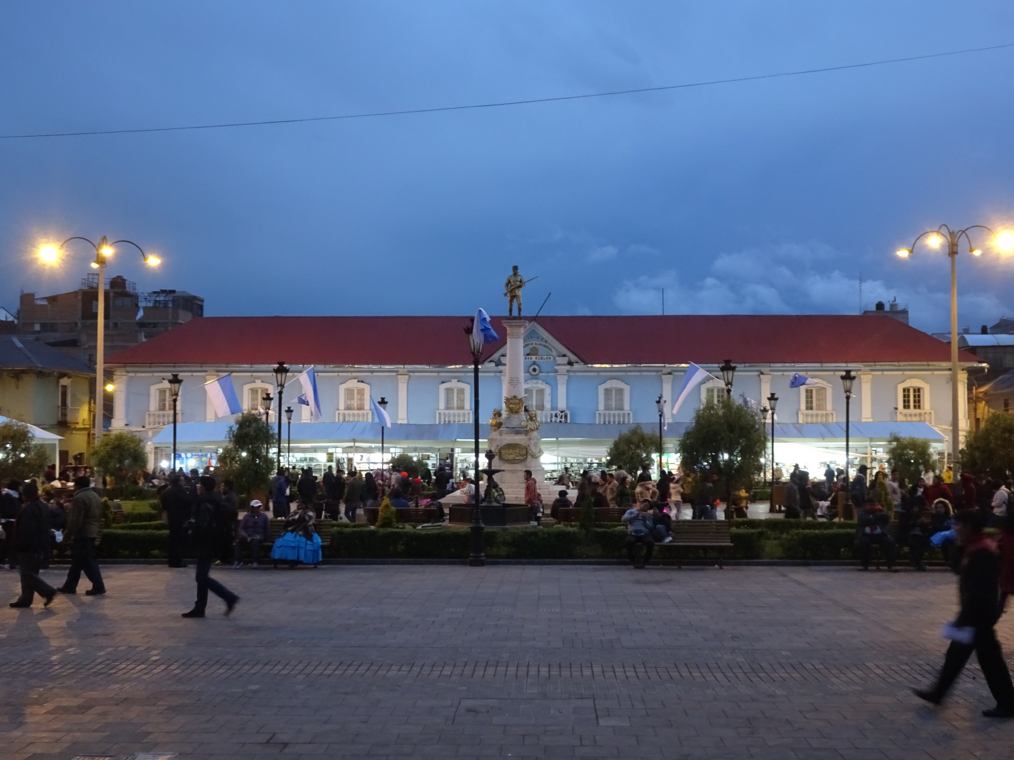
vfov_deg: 36.0
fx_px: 1172
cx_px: 507
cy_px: 380
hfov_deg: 46.8
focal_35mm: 40
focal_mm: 6.8
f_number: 4
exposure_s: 1/20
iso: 800
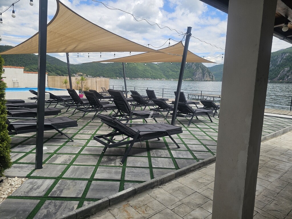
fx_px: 194
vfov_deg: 58.9
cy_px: 110
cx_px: 146
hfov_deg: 73.9
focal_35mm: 23
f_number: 1.7
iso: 10
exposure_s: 1/553
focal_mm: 6.3
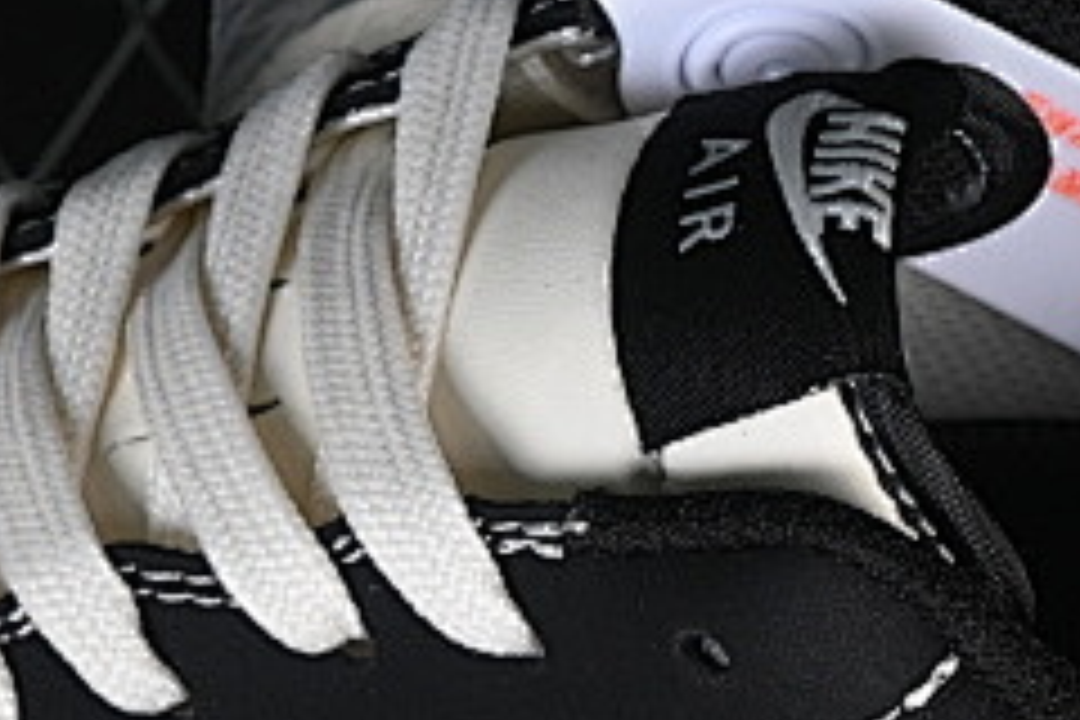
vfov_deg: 4.0
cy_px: 1269
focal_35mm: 337
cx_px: 382
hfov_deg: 6.1
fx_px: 10109
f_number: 7.1
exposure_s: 1/60
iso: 160
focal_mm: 50
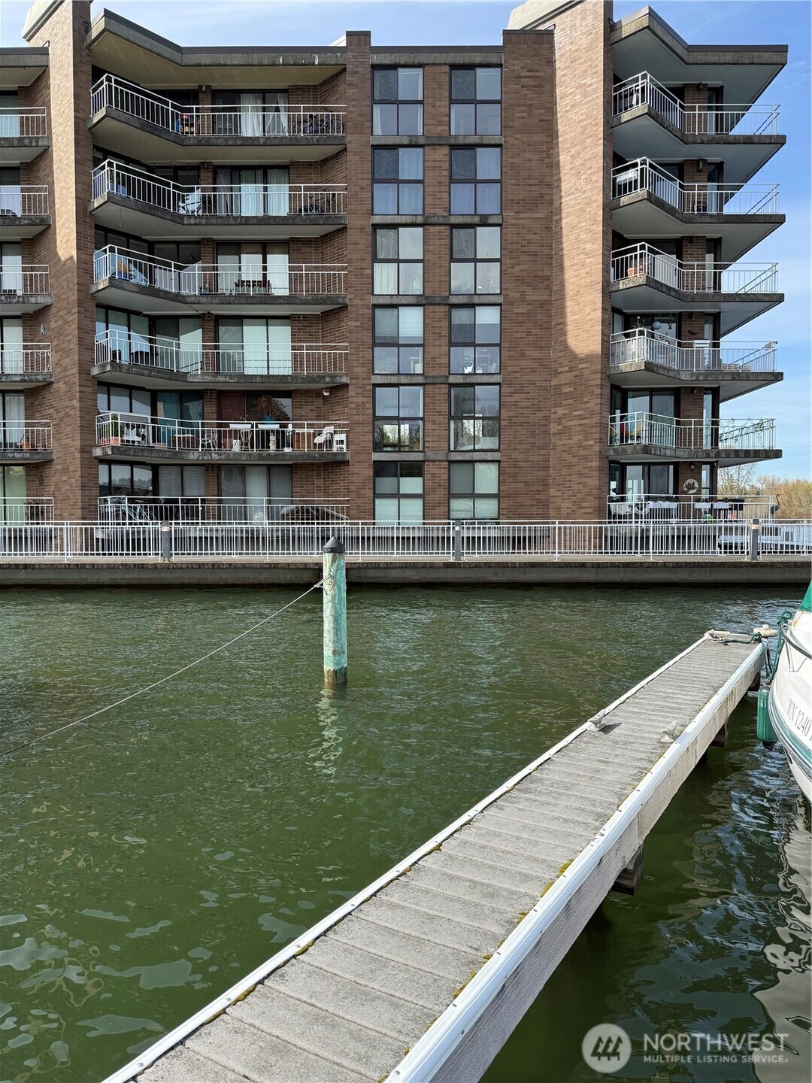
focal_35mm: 24
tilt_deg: -1.6
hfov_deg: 56.8
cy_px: 542
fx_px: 751
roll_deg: -0.8
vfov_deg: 71.6
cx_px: 406
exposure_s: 1/2232
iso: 100
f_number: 1.78
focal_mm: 6.76
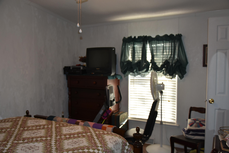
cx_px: 114
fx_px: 201
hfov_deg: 59.5
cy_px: 76
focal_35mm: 32
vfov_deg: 41.8
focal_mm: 21
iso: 400
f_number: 3.8
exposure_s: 1/60
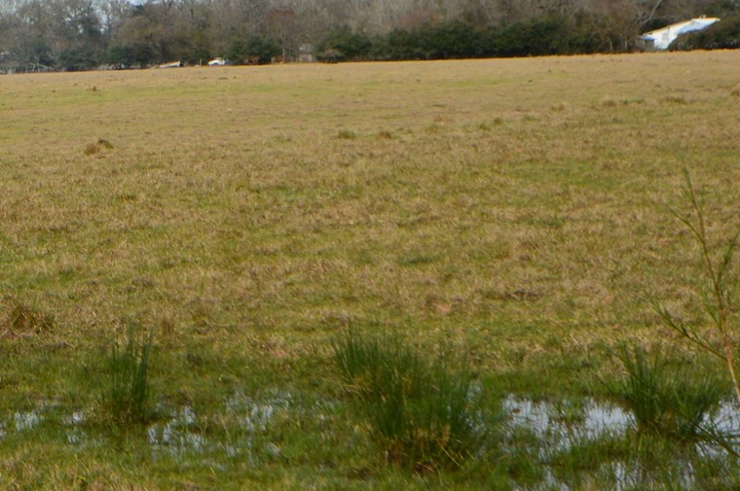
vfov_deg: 13.3
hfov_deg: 18.2
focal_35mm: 103
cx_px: -282
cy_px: 187
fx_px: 2115
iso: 400
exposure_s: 1/400
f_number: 11
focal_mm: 24
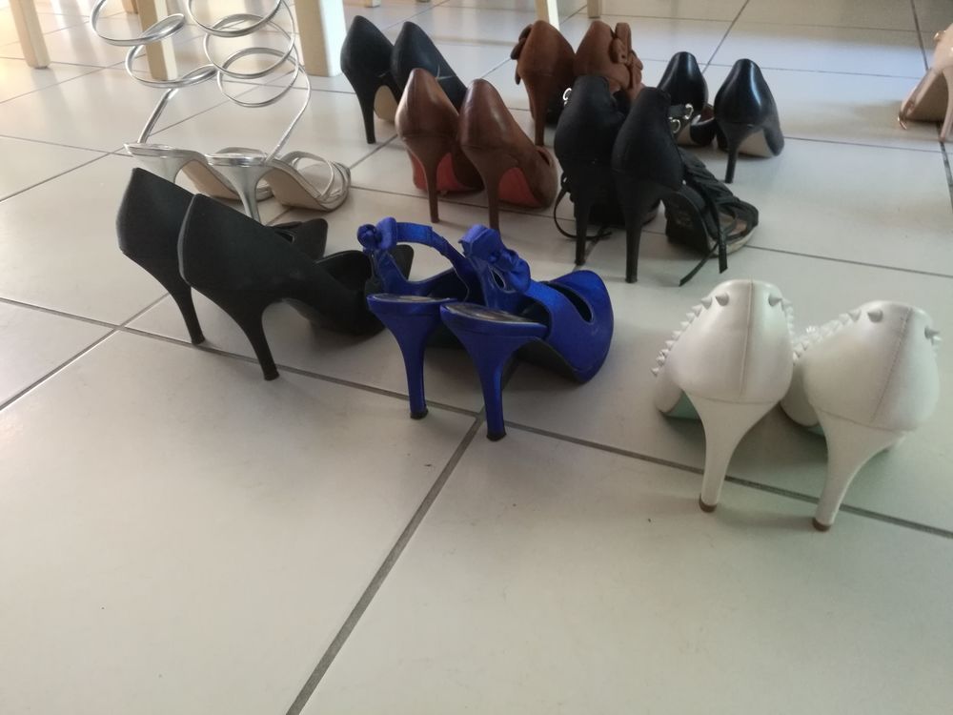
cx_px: 476
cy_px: 358
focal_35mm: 27
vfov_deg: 51.4
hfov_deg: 65.3
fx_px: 743
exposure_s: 1/24
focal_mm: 4.04
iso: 400
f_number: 2
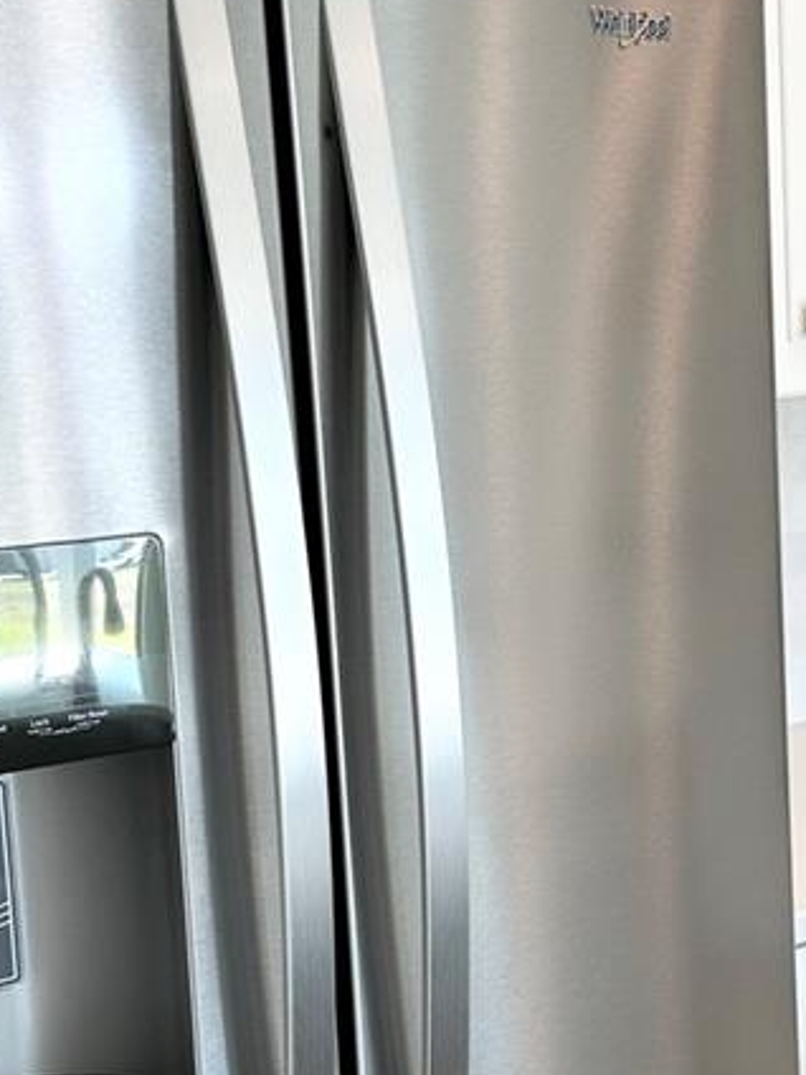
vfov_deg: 28.5
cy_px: 634
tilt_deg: -7.8
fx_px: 2111
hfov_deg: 21.3
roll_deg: +2.4
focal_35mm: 68
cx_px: 656
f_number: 1.78
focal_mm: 6.86
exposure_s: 1/134
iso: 64
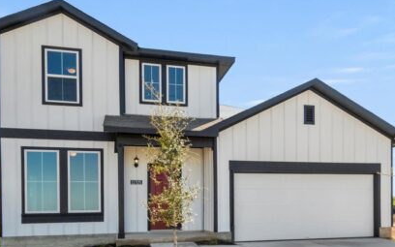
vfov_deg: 24.0
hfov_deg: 37.5
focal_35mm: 54
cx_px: 189
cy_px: 129
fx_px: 581
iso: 400
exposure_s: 1/1600
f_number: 8
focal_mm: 24
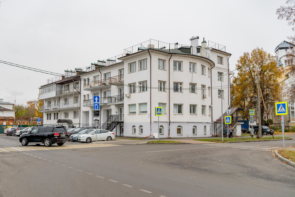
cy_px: 106
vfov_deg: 39.1
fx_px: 277
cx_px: 137
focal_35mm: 34
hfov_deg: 56.1
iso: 320
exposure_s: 1/640
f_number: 4
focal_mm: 21
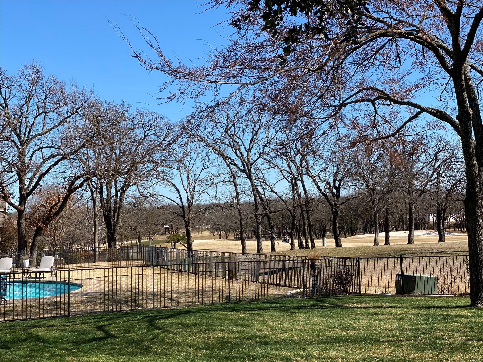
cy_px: 181
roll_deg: +1.6
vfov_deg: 28.0
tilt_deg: +4.0
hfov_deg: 36.8
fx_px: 726
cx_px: 242
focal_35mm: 52
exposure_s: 1/1229
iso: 20
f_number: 2
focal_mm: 6
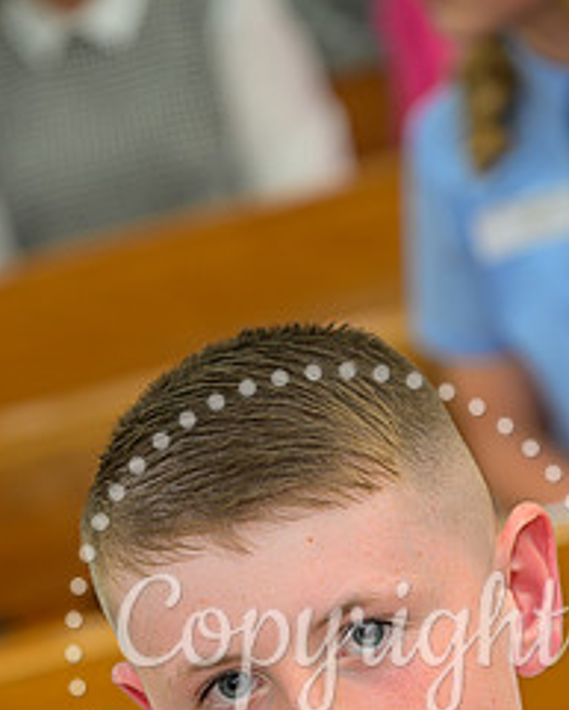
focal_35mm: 193
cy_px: 636
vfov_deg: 10.0
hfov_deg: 8.0
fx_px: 4060
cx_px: 342
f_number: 4.5
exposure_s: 1/30
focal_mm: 110
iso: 320
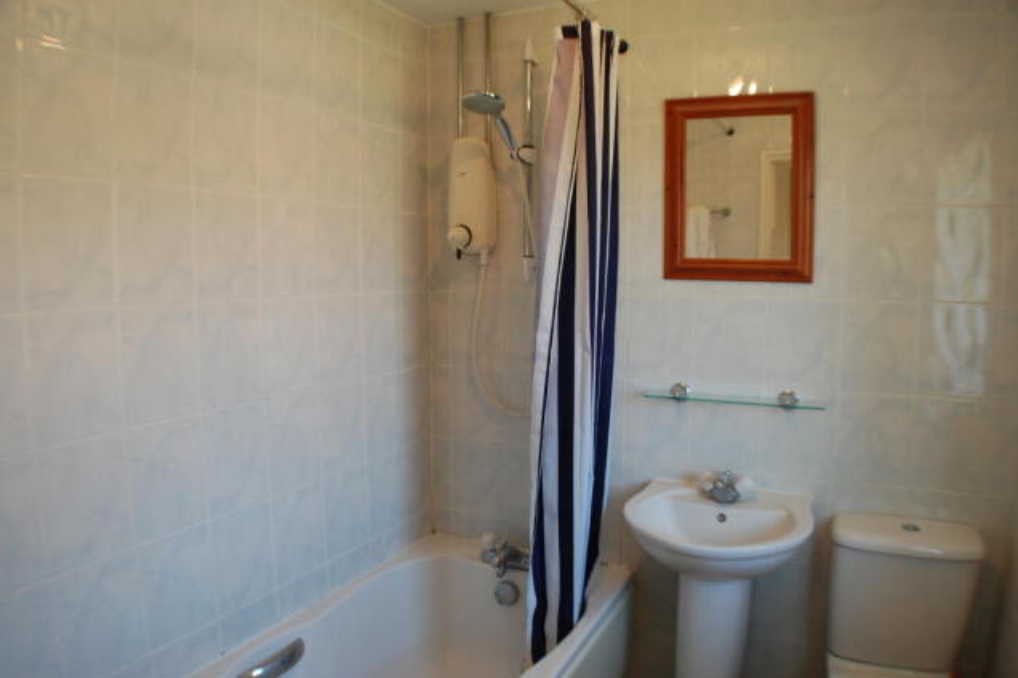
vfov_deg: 38.9
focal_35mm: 34
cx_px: 507
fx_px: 961
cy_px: 342
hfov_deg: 55.8
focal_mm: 22
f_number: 4
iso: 400
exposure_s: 1/60
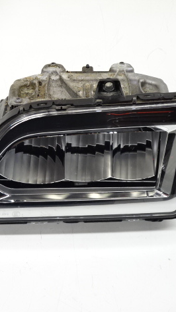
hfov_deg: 20.2
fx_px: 490
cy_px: 155
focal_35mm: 59
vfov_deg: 35.4
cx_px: 38
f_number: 4
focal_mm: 6.8
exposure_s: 1/40
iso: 160
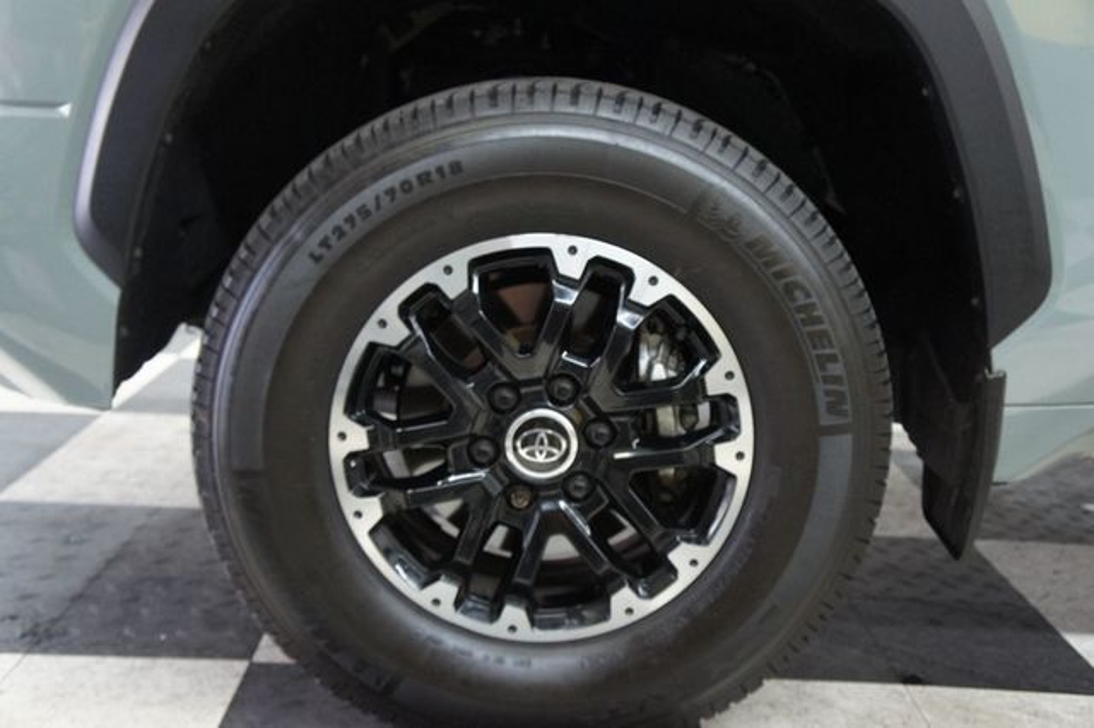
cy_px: 364
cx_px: 547
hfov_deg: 49.6
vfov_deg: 34.2
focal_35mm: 39
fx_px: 1185
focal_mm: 26
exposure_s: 1/40
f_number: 4
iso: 1600
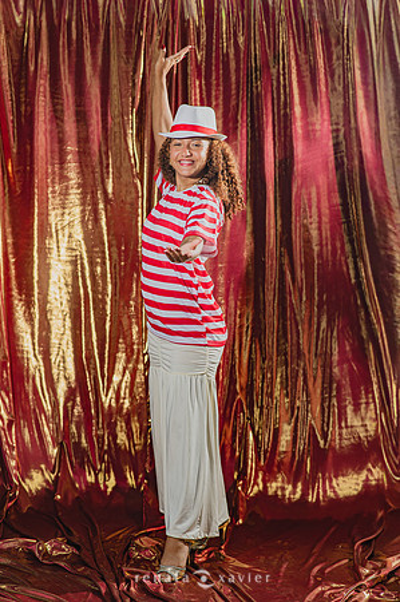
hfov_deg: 16.0
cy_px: 301
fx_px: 1420
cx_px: 200
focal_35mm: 85
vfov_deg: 23.9
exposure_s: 1/200
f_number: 2.5
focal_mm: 85
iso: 200
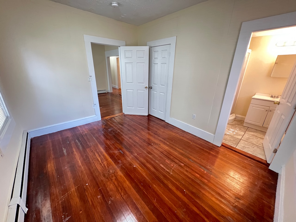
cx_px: 148
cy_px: 111
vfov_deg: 89.9
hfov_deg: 106.2
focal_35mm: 13
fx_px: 111
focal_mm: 1.57
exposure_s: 1/60
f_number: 1.8
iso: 500
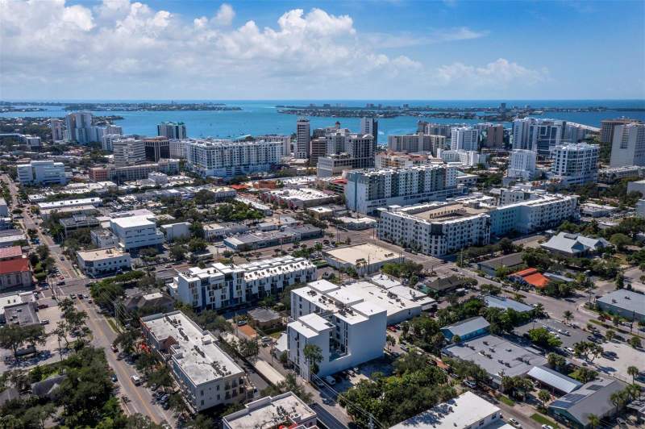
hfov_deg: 65.5
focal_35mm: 28
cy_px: 214
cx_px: 322
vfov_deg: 46.3
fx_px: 501
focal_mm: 10.26
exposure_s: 1/1250
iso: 100
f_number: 8
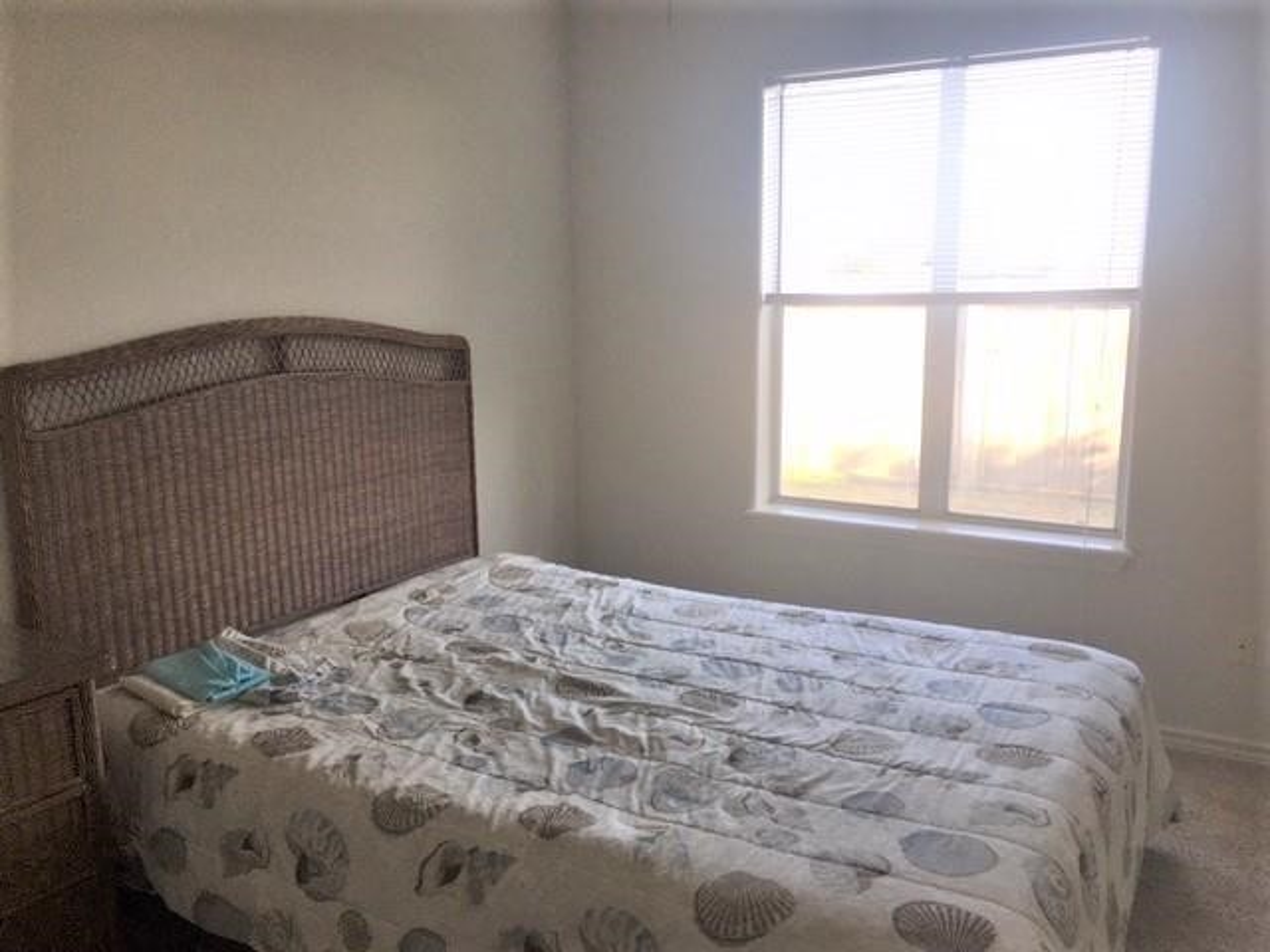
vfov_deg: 48.2
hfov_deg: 61.7
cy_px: 476
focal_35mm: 29
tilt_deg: -9.6
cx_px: 635
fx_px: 1064
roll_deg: +0.2
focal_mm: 4.15
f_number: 2.2
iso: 32
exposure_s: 1/60
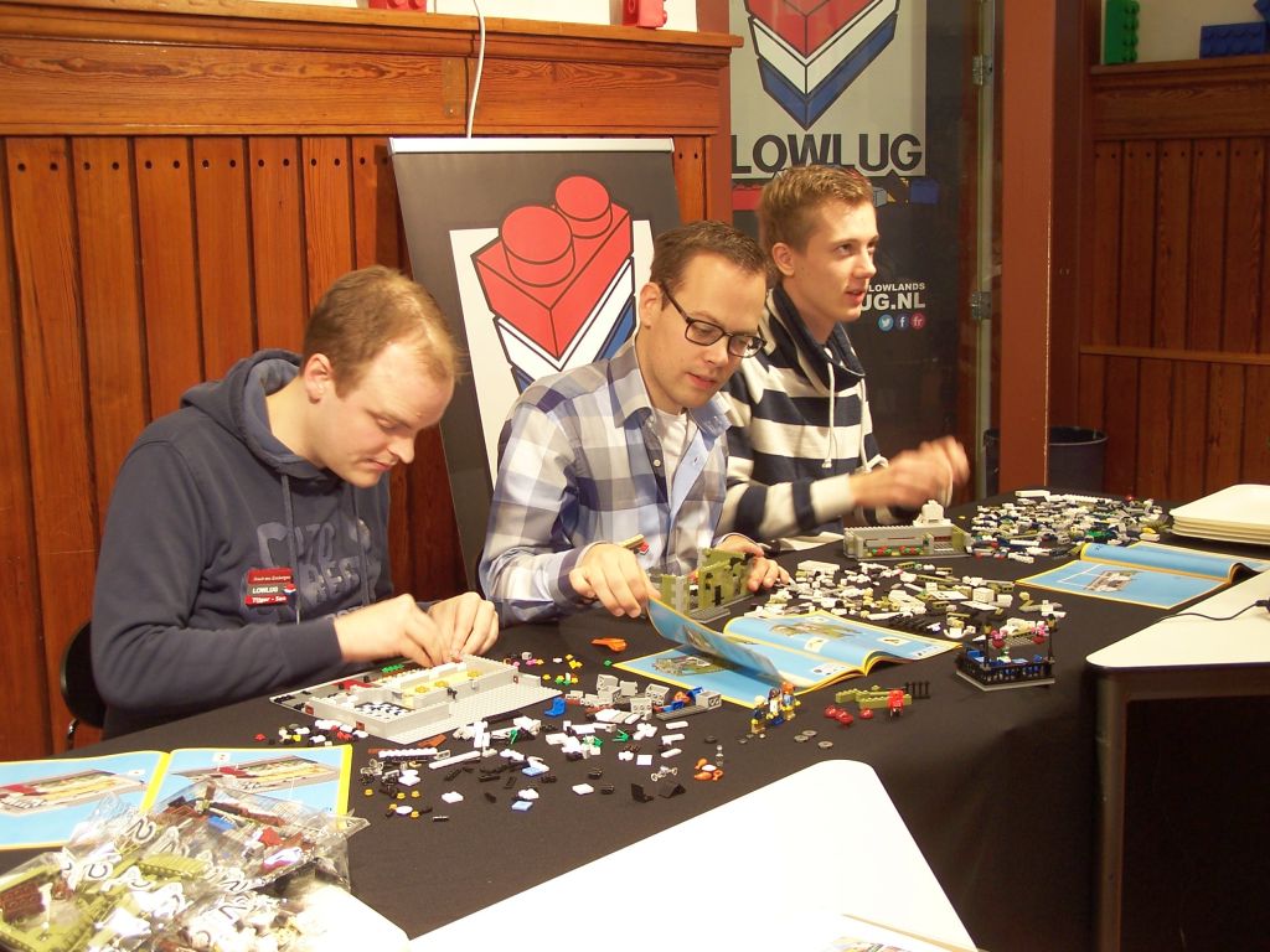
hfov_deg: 37.5
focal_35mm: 51
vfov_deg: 28.6
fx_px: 1871
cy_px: 476
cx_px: 635
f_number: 3
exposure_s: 1/8
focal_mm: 8.5
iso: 80
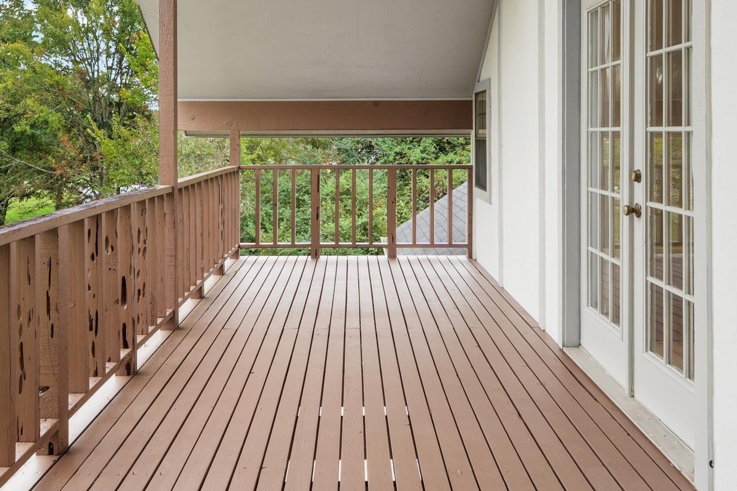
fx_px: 696
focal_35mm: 34
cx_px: 341
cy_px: 130
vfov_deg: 38.0
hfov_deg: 55.8
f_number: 7.1
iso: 320
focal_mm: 10
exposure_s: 1/13
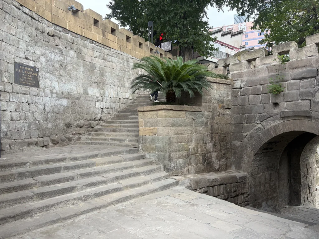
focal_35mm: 26
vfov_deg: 53.1
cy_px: 120
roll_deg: +1.3
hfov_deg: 67.3
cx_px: 160
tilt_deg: +1.5
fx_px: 240
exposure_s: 1/438
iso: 50
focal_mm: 5.96
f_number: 1.6
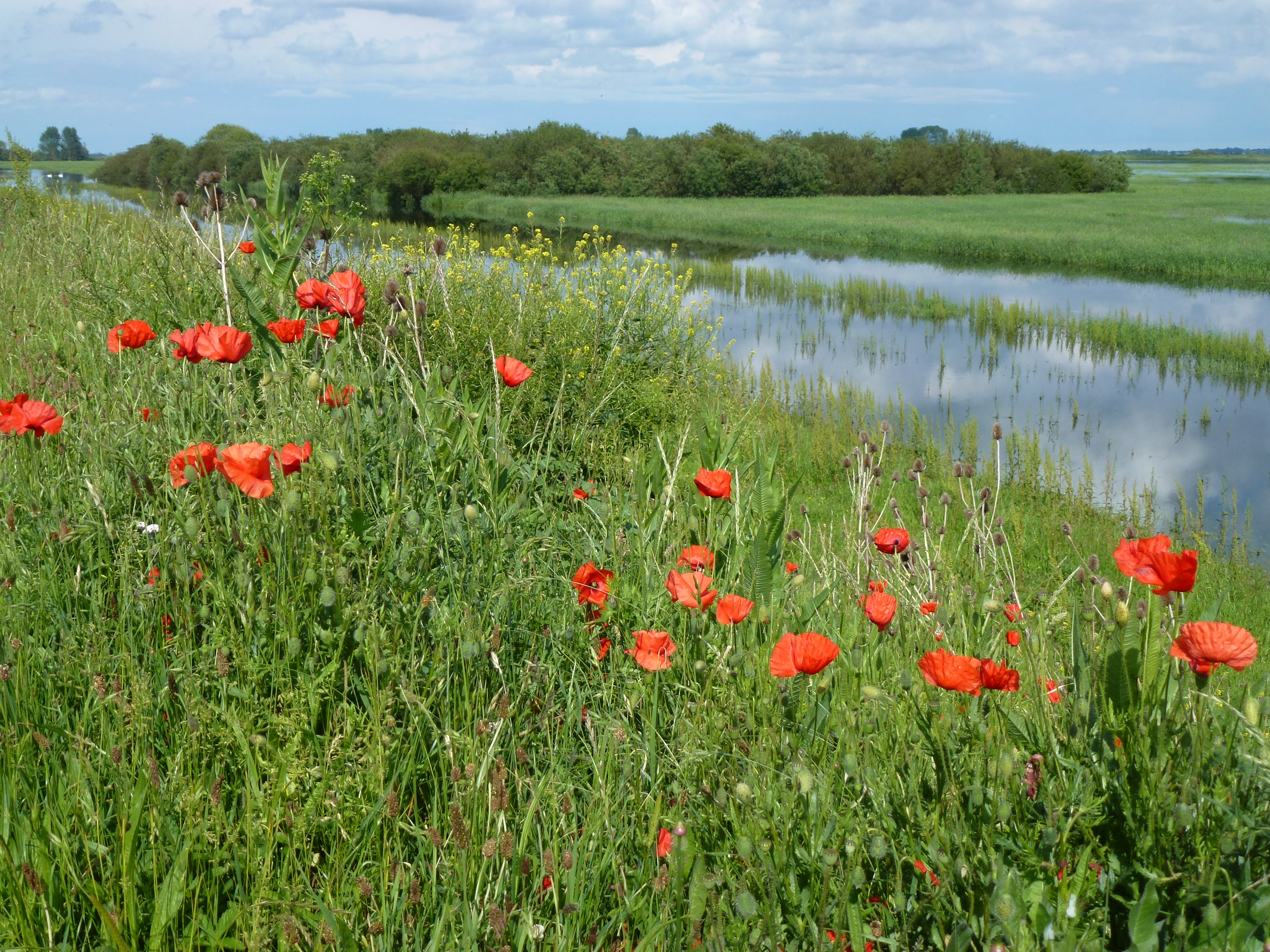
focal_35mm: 41
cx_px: 635
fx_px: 1504
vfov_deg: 35.1
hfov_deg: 45.8
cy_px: 476
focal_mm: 7.4
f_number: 3.9
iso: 100
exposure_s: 1/1000
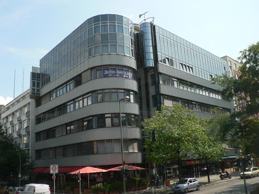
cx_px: 130
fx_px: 269
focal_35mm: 36
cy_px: 97
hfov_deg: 51.4
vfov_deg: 39.7
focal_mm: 6
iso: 80
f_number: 4.5
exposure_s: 1/400
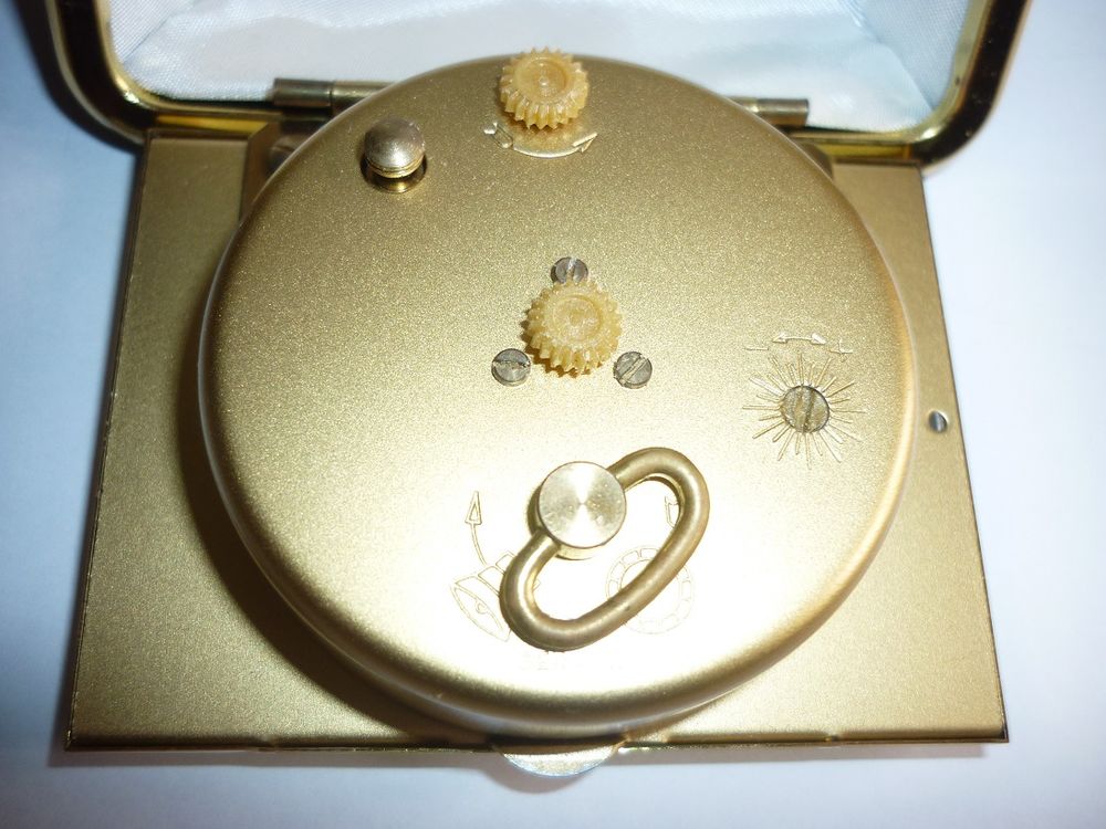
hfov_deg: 55.4
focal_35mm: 33
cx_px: 553
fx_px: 1054
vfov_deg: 42.9
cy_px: 414
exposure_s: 1/60
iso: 100
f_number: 2.8
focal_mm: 5.5
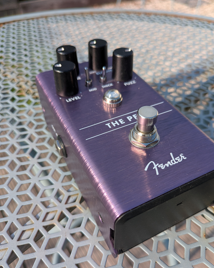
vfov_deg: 63.9
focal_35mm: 27
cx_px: 109
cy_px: 147
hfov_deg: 53.2
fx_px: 214
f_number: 1.89
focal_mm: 5.43
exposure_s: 1/1449
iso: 52
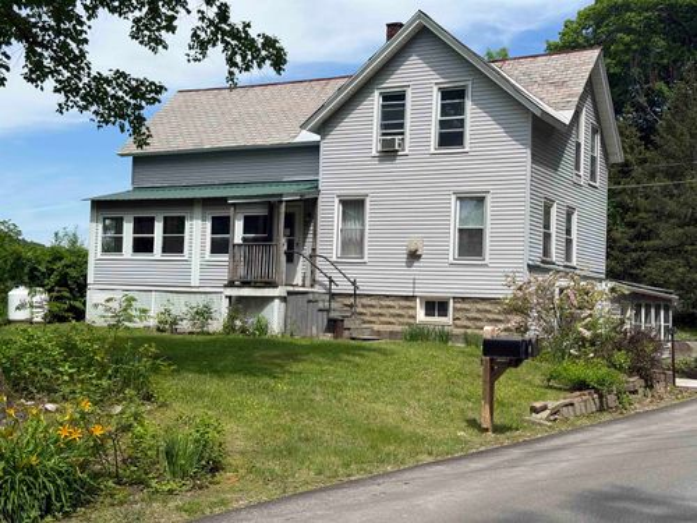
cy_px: 262
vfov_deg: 30.3
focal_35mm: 48
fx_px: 966
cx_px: 348
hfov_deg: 39.7
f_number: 1.78
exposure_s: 1/4878
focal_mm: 6.76
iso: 80
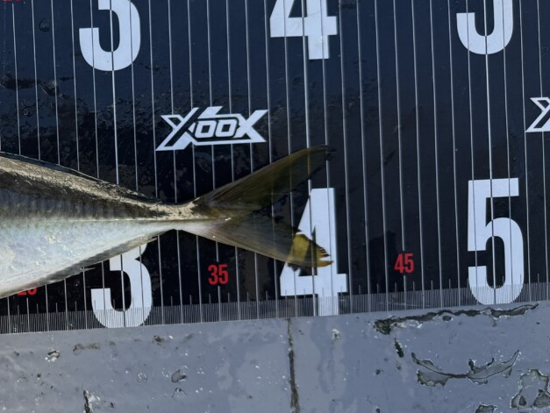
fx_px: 811
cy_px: 192
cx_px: -27
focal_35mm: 51
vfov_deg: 28.6
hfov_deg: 33.5
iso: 80
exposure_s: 1/1131
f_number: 1.78
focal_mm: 6.76
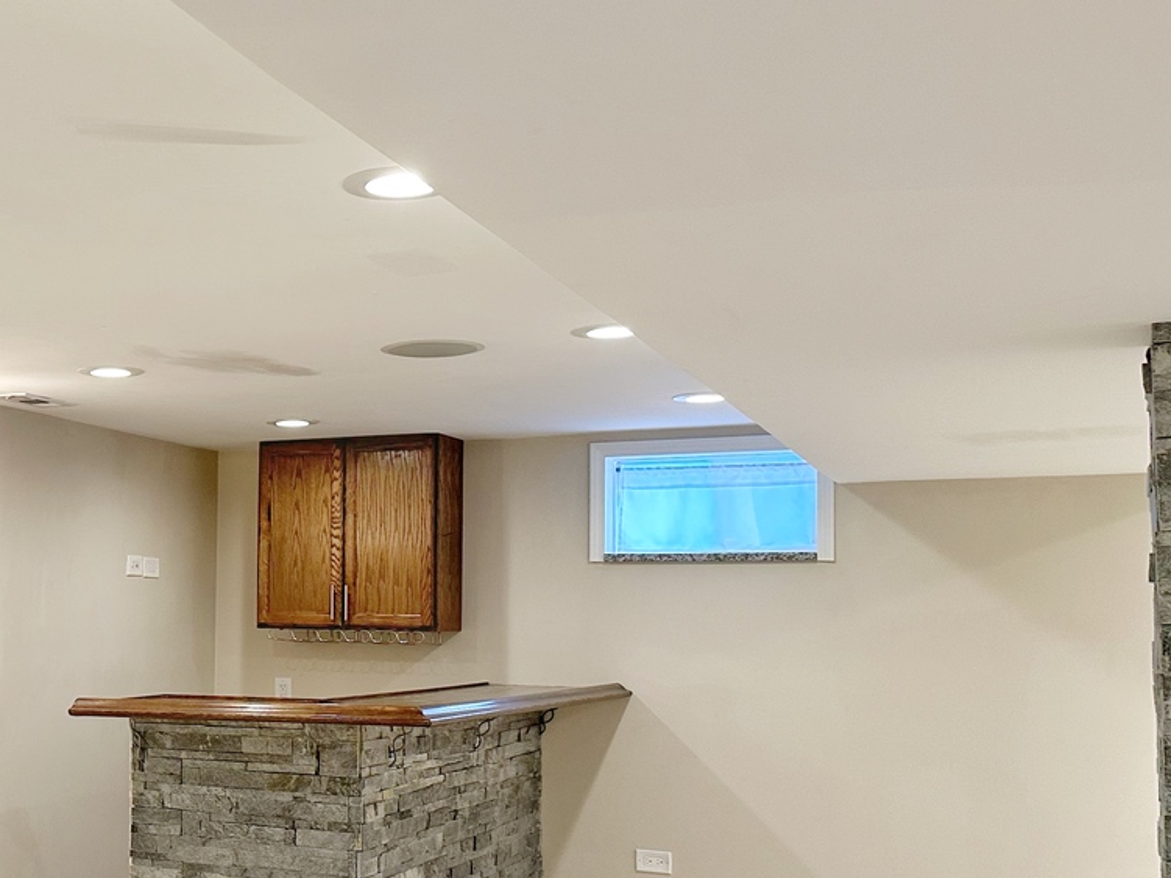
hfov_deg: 38.8
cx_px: 154
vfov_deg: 31.4
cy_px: 549
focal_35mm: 46
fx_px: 1556
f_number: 1.78
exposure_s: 1/60
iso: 160
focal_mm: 6.86
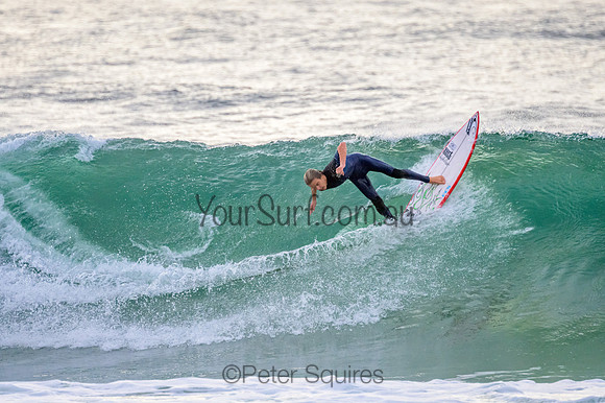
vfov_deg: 2.3
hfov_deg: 3.4
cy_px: 202
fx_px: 10077
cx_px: 302
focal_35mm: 600
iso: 1100
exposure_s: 1/2500
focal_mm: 400
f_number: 5.6
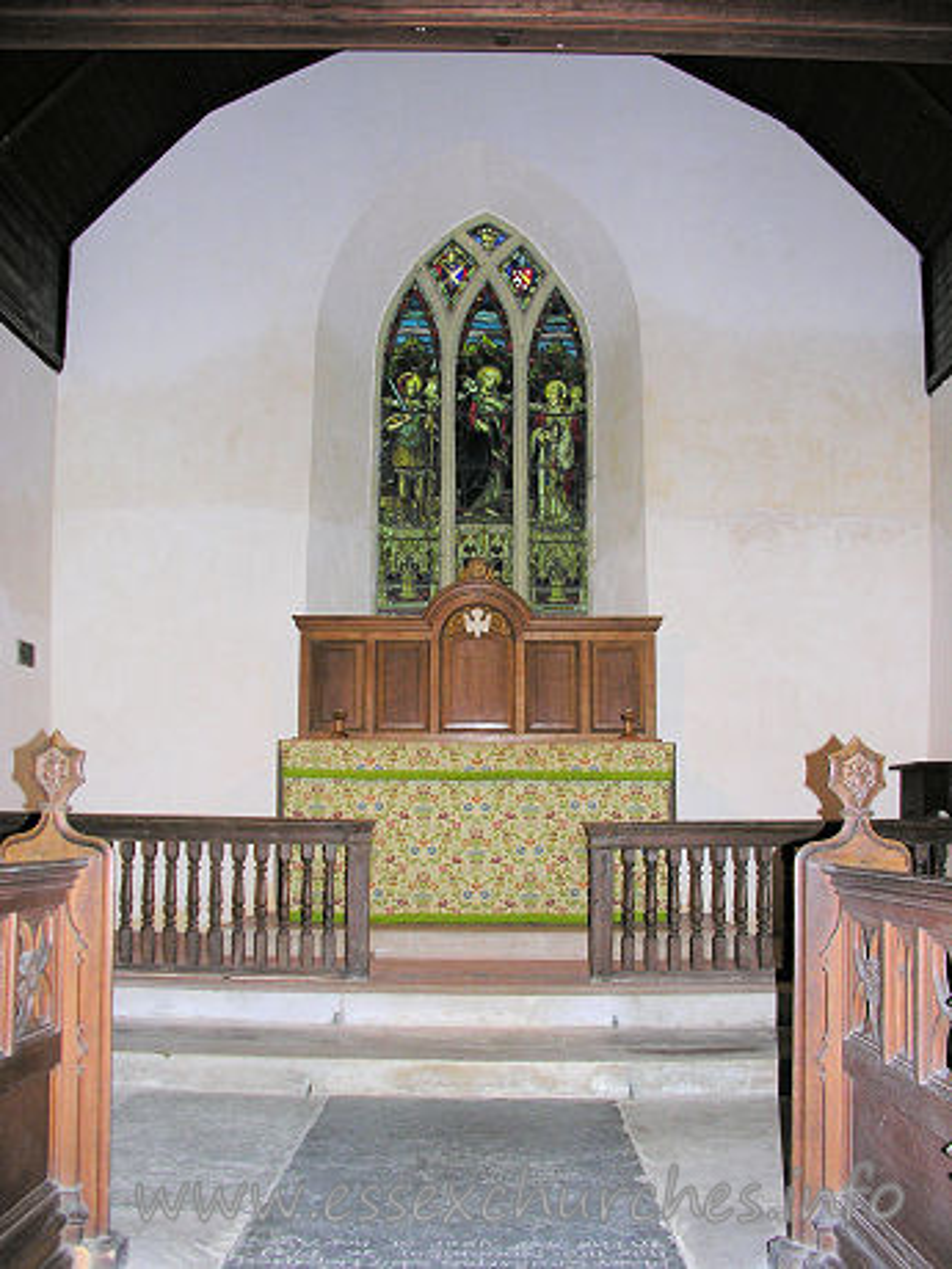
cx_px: 476
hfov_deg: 40.7
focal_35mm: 35
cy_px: 634
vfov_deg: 52.6
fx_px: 1283
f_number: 2.8
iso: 124
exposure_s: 1/60.1
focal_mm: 8.9
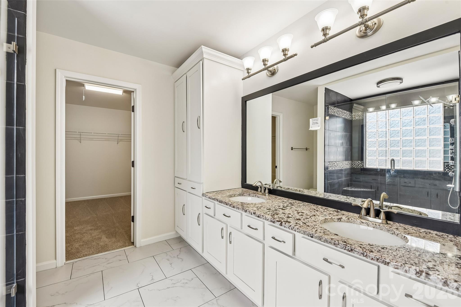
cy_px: 154
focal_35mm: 14
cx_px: 230
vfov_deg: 81.2
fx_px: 179
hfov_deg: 104.3
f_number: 8
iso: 200
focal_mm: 14
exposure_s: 1/50
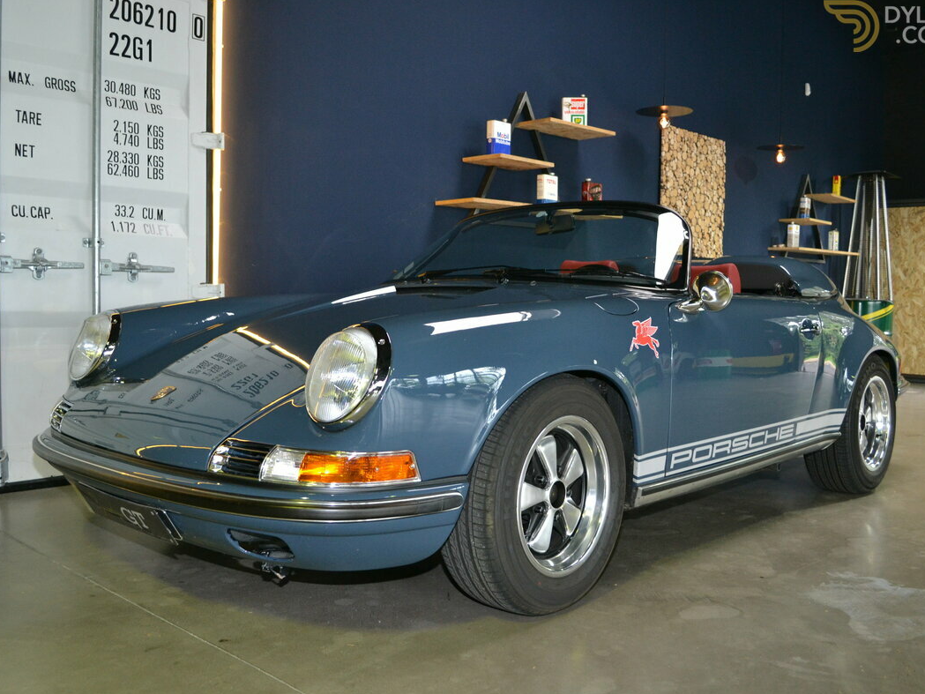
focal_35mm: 33
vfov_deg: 43.0
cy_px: 344
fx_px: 882
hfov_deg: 55.3
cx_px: 436
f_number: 3.8
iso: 1000
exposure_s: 1/60
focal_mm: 20
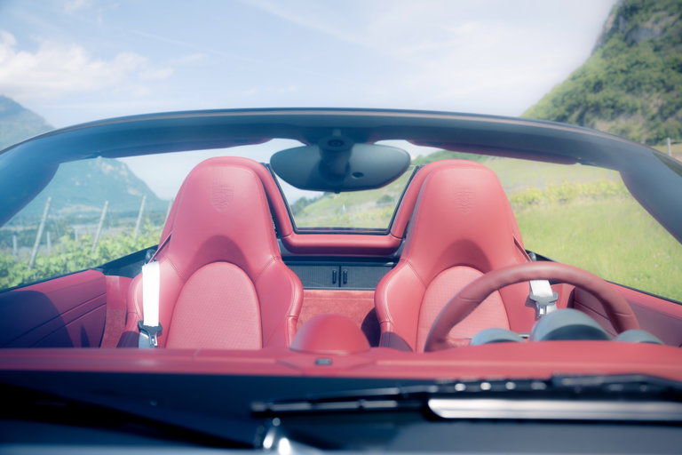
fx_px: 682
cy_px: 228
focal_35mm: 36
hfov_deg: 53.1
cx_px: 341
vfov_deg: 36.9
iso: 100
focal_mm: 36
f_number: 4.5
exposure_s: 1/250
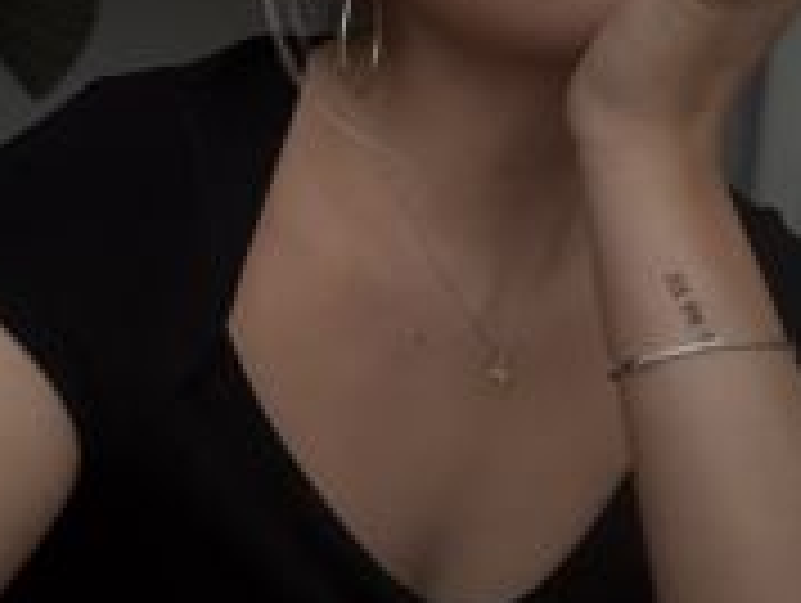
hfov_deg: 33.1
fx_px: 1344
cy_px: 79
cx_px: 468
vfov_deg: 24.7
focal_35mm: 58
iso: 640
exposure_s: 1/30
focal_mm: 2.69
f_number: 1.9
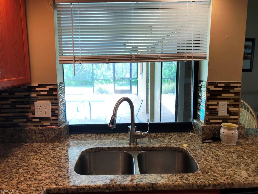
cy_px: 97
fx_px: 209
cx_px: 129
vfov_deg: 49.7
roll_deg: +0.0
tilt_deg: -8.7
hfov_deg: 63.4
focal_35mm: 28
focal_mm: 3.99
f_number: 1.8
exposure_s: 1/60
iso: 25
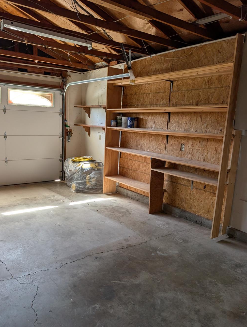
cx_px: 114
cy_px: 169
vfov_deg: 65.2
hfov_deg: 51.4
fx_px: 256
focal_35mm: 27
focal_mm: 6.9
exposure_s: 1/313
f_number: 1.68
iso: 560
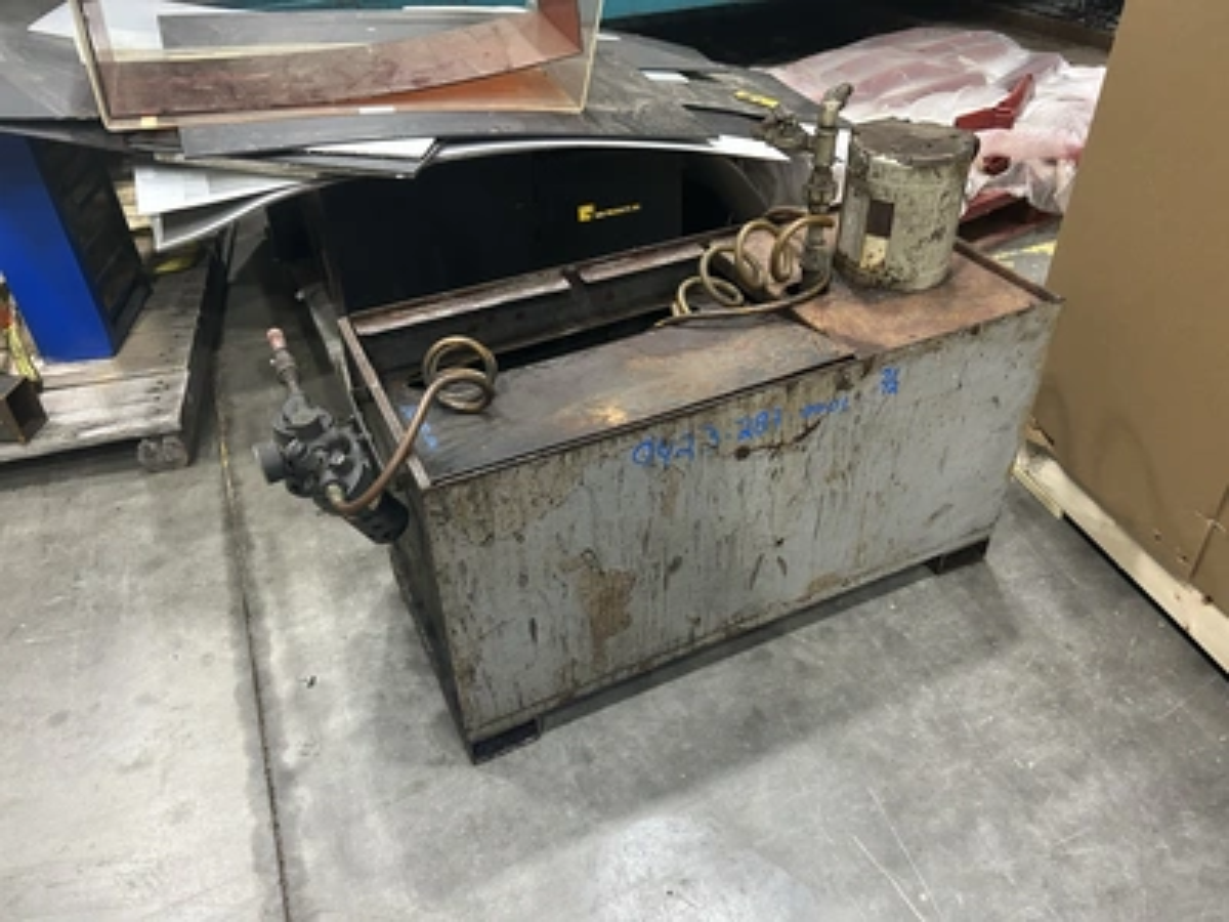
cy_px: 461
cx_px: 614
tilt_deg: -37.9
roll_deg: +2.5
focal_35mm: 26
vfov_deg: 53.1
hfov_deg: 67.3
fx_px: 923
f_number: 1.5
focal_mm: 5.7
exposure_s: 1/60
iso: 320
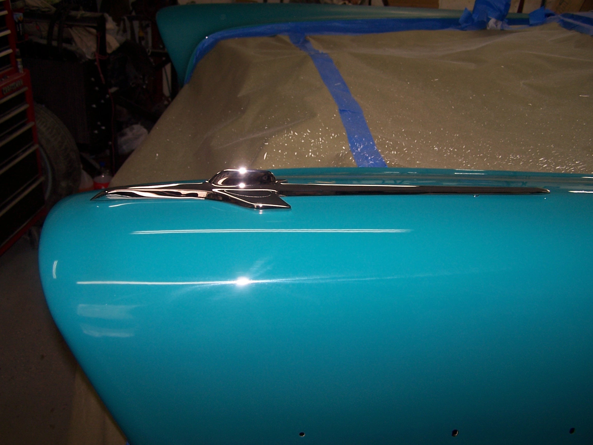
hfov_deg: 49.0
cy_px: 222
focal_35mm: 38
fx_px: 651
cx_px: 296
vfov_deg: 37.7
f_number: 2.8
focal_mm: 6.3
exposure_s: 1/60
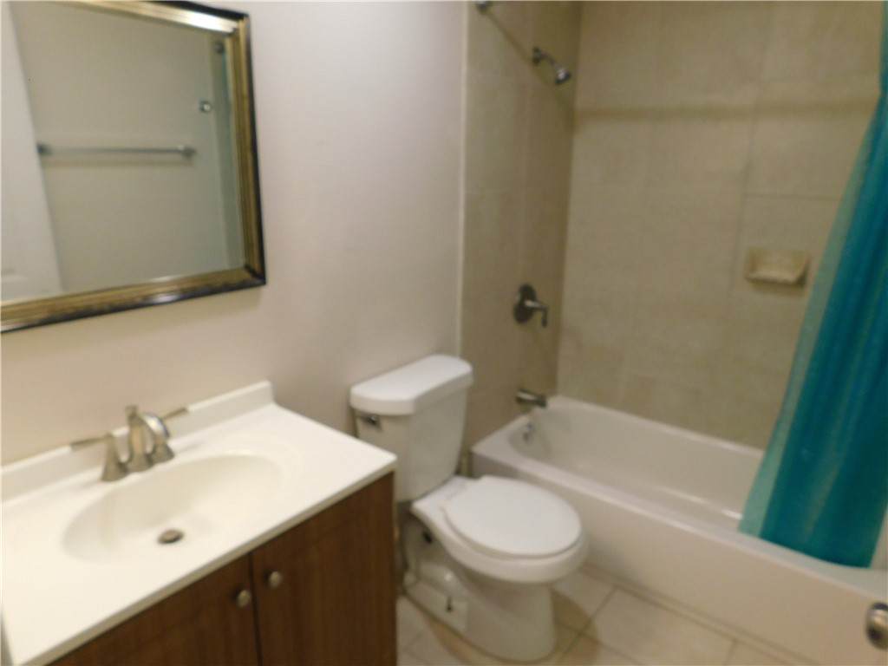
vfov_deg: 58.9
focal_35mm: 23
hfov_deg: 73.9
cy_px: 333
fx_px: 590
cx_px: 444
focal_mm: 4
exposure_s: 1/30
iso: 160
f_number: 3
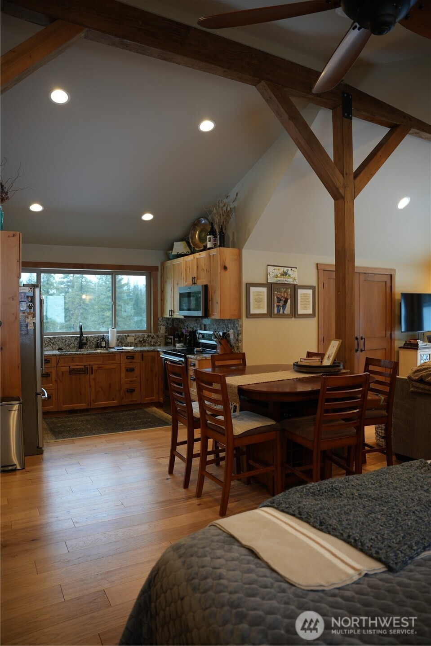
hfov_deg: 53.1
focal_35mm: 24
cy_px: 323
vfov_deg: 73.7
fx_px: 431
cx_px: 216
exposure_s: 1/30
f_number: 2.8
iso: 200
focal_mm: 24
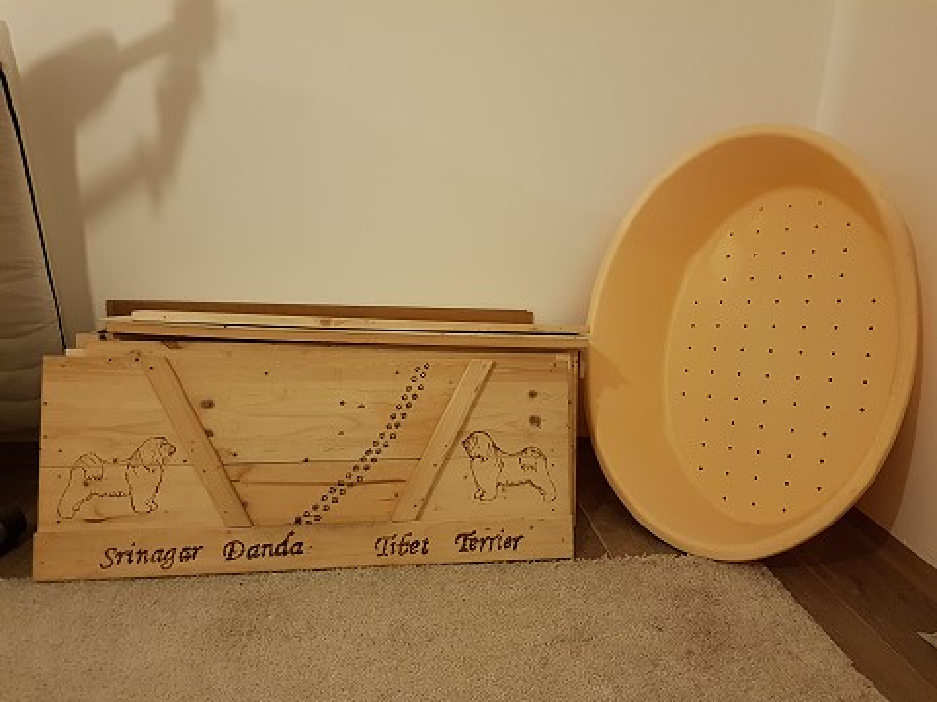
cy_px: 351
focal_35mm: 26
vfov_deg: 53.1
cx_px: 468
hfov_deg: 67.3
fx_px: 704
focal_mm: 4.2
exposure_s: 1/10
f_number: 1.7
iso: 250
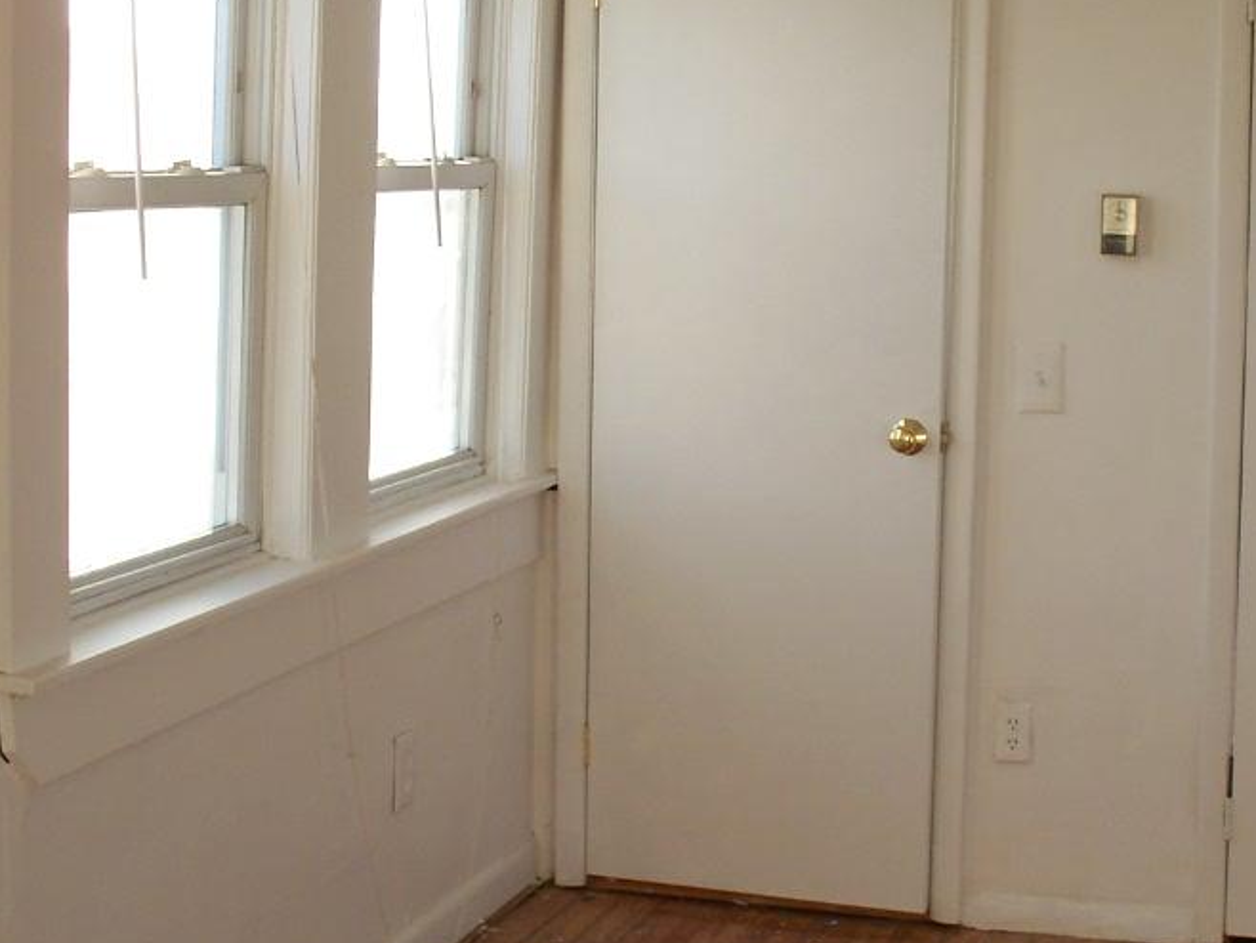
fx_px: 2541
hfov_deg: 27.6
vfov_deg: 21.0
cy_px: 445
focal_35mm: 70
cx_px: 840
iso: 80
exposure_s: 1/160
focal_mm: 7.54
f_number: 2.8
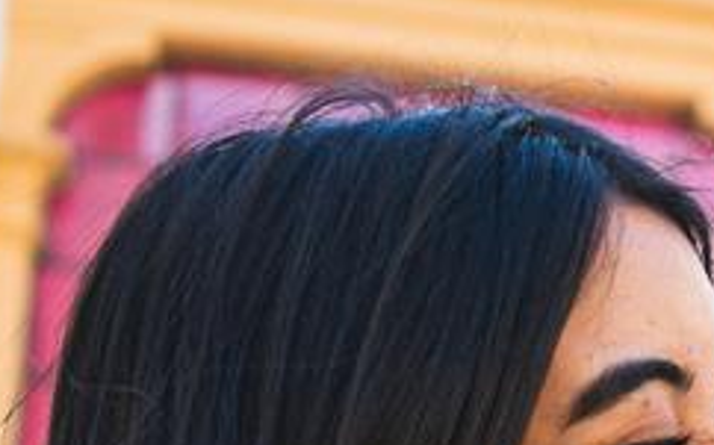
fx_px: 3443
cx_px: 1207
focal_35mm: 177
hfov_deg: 11.2
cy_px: 1052
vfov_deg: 7.0
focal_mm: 35
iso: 160
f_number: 4
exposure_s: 1/320
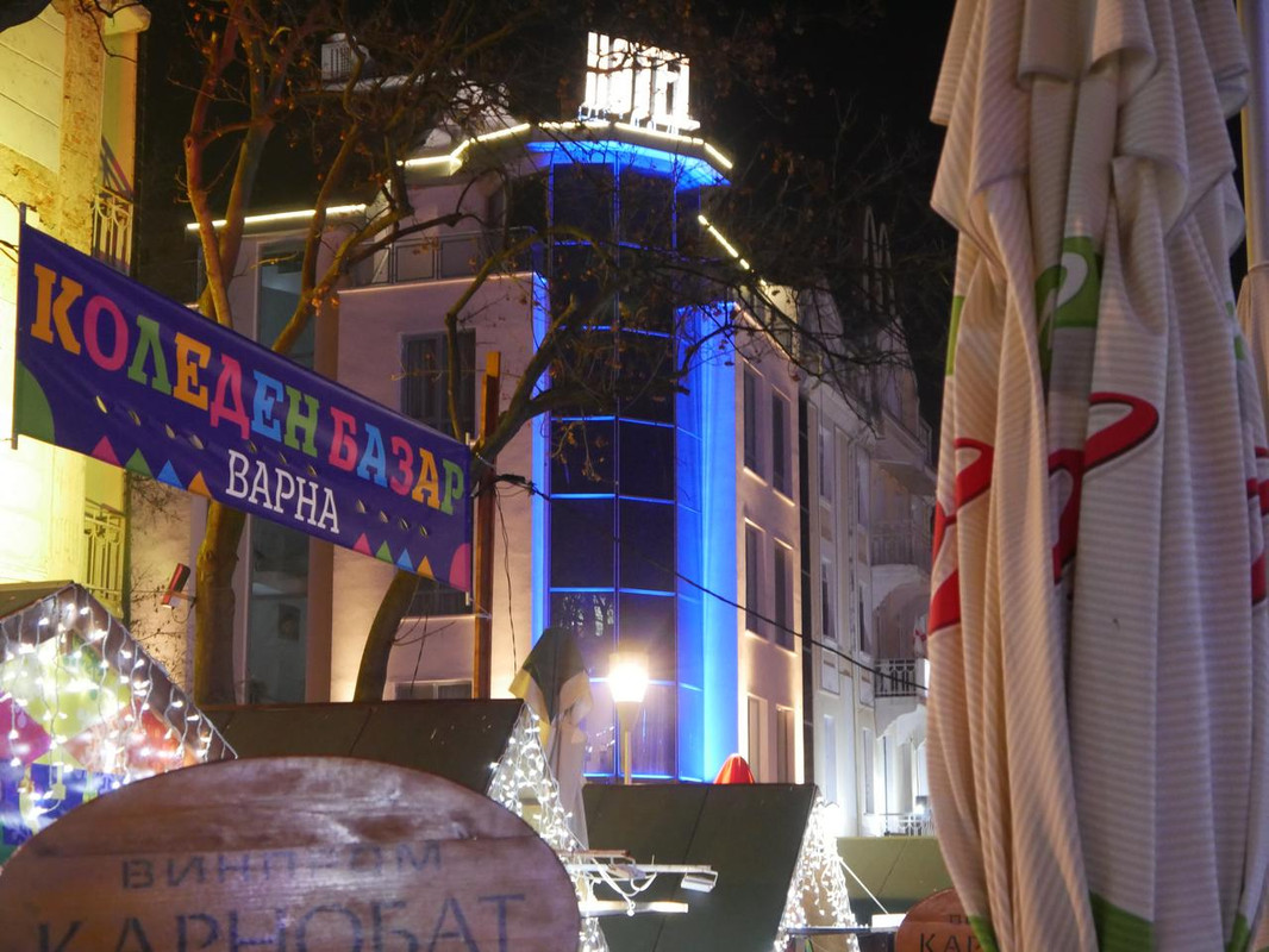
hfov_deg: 31.2
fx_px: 2273
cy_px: 476
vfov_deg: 23.7
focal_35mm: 62
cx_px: 634
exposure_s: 1/13
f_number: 5
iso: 3200
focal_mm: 31
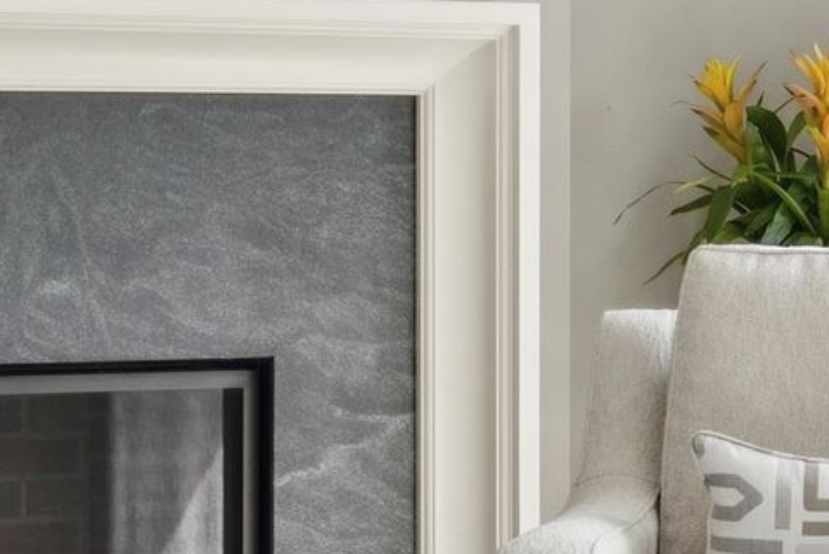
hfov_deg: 11.4
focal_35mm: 176
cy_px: 185
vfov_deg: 7.8
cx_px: 1047
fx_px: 4060
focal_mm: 27.5
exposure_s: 1/60
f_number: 9
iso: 400
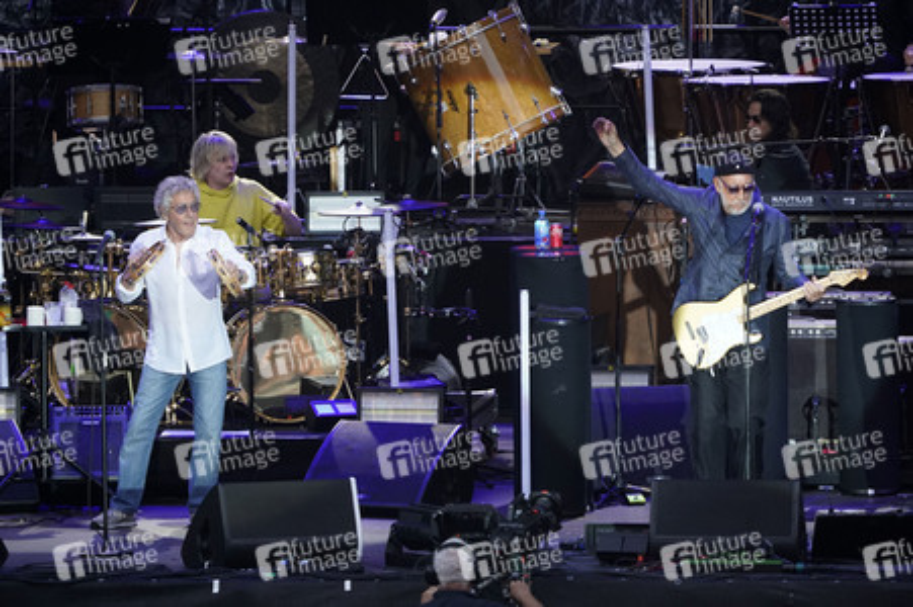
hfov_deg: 4.9
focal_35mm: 419
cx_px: 456
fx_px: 10618
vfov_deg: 3.3
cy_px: 304
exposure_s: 1/1250
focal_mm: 419
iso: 3200
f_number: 6.3
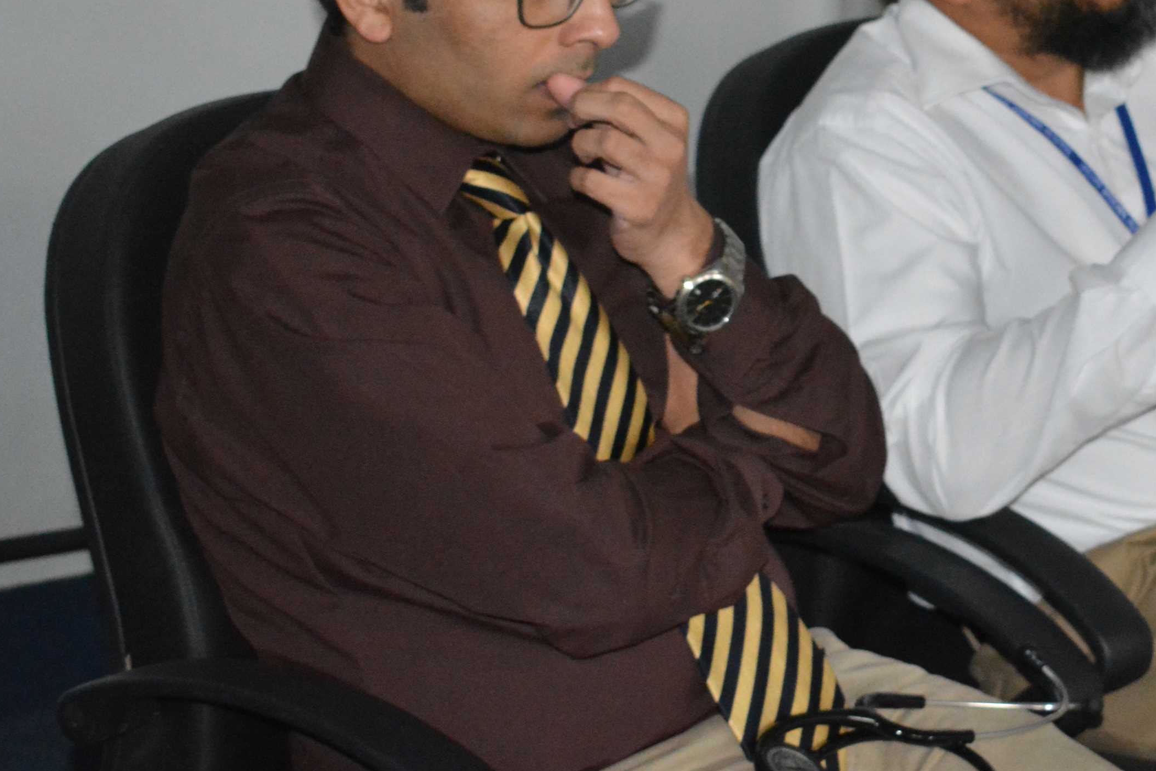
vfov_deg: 12.0
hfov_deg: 17.7
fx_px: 3660
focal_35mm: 114
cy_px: 311
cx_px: 992
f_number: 4.8
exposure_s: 1/60
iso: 3200
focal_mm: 38
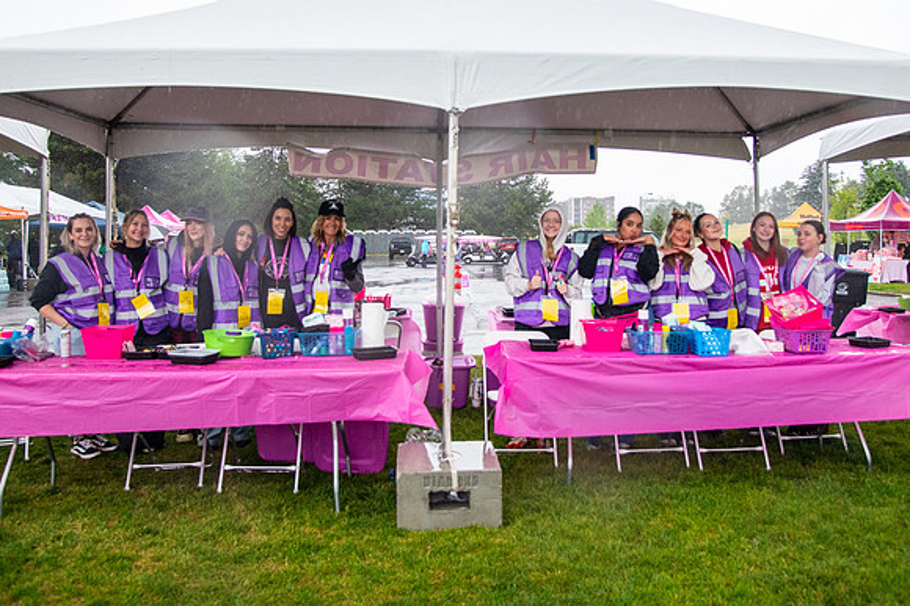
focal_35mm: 30
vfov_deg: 42.7
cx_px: 476
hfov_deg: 61.3
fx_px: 767
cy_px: 225
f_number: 4
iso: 2500
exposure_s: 1/320
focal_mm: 24
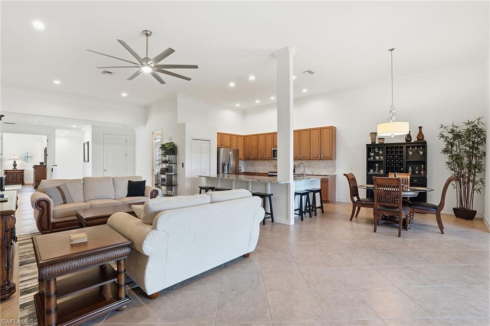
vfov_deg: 73.7
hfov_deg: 96.8
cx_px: 245
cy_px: 163
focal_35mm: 16
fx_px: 218
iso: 400
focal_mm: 16
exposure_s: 1/160
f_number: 9
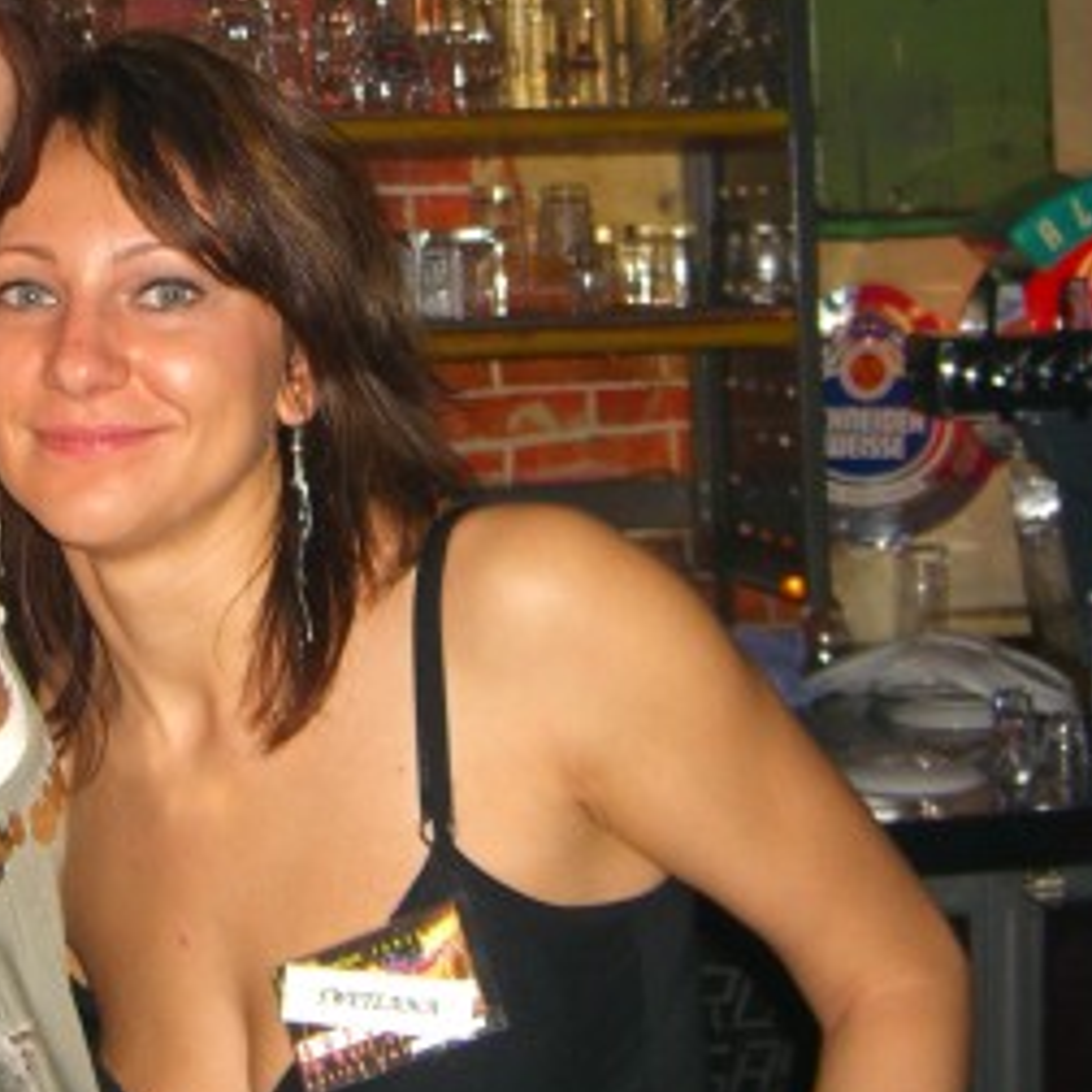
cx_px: 243
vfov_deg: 21.3
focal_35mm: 80
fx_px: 2855
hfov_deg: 21.4
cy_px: 186
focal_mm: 7.9
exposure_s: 1/60
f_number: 2.8
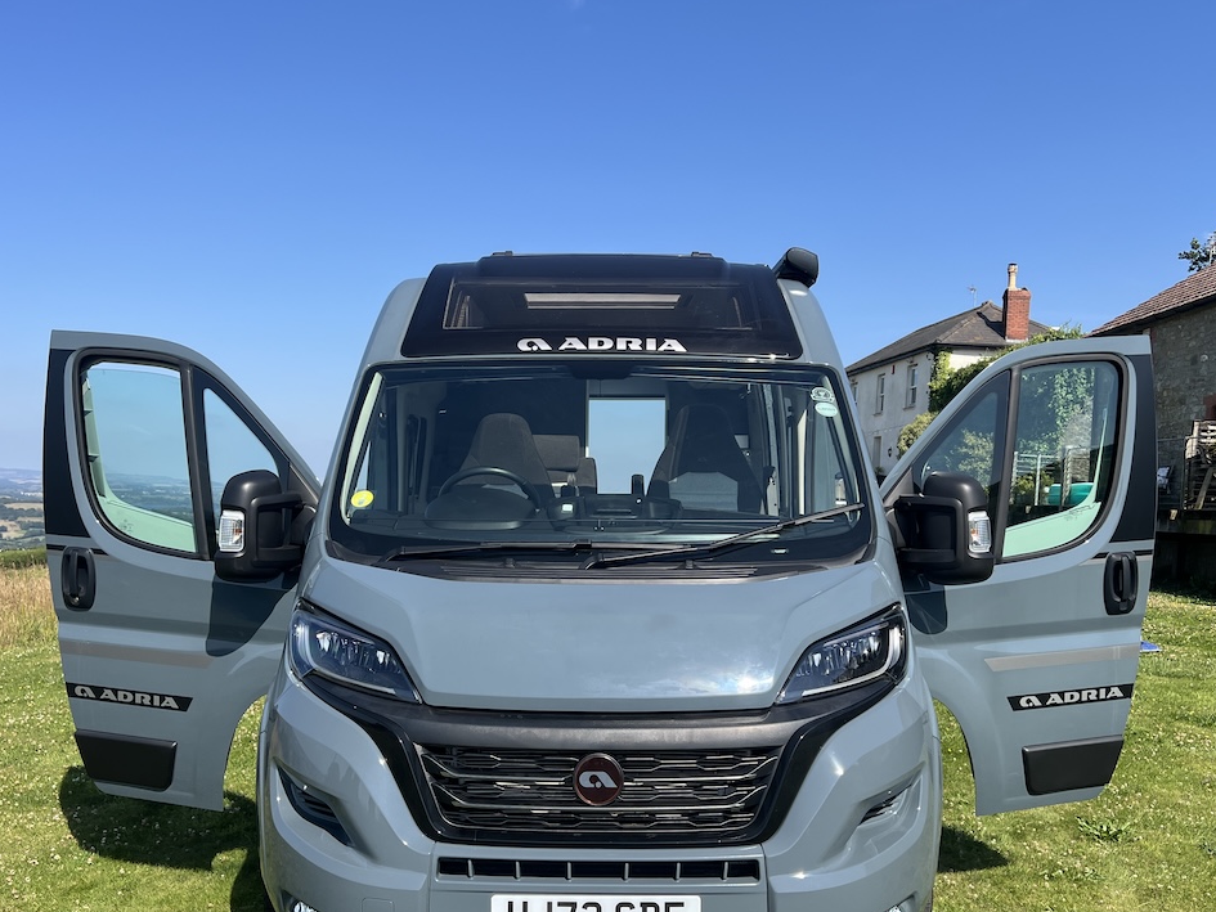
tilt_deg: -1.0
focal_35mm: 33
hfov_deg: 55.3
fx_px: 1159
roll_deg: -2.2
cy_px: 540
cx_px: 583
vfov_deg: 42.8
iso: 50
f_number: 1.5
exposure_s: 1/3356
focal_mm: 5.7
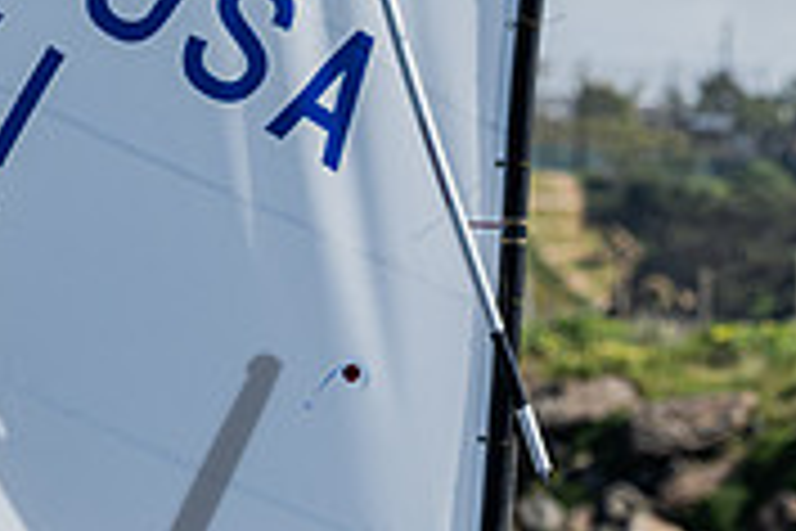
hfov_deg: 2.5
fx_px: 17953
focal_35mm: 812
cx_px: 551
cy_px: 872
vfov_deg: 1.7
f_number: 8
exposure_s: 1/1000
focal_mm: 210
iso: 320
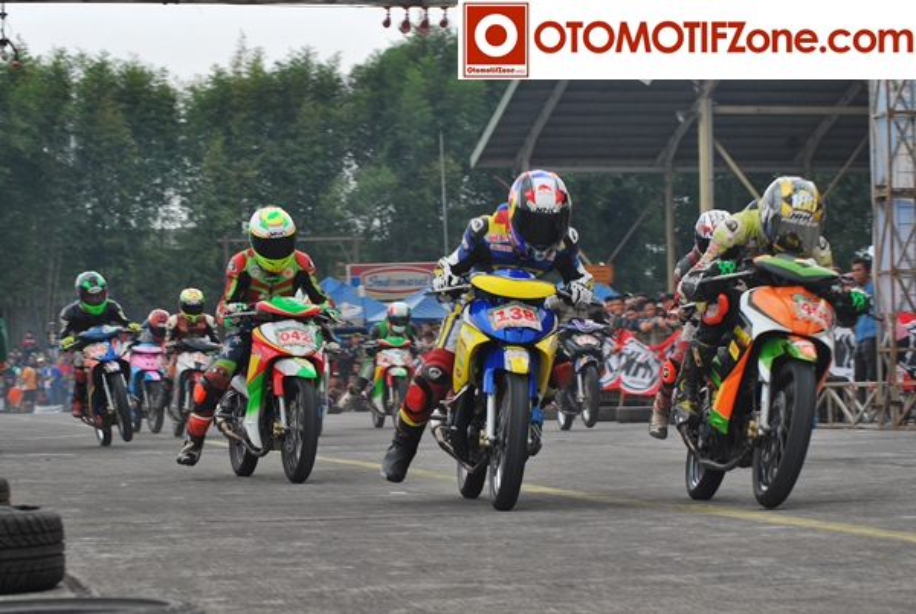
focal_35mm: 105
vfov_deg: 13.1
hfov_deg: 19.4
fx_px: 2676
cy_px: 307
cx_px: 458
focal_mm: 70
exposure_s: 1/200
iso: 200
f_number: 8
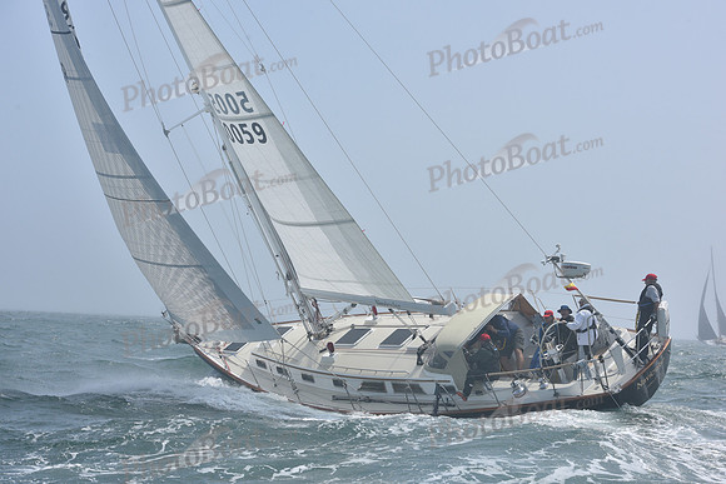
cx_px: 363
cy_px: 242
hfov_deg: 28.8
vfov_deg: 19.5
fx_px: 1412
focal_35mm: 70
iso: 320
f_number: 10
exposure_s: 1/1000
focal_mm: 70
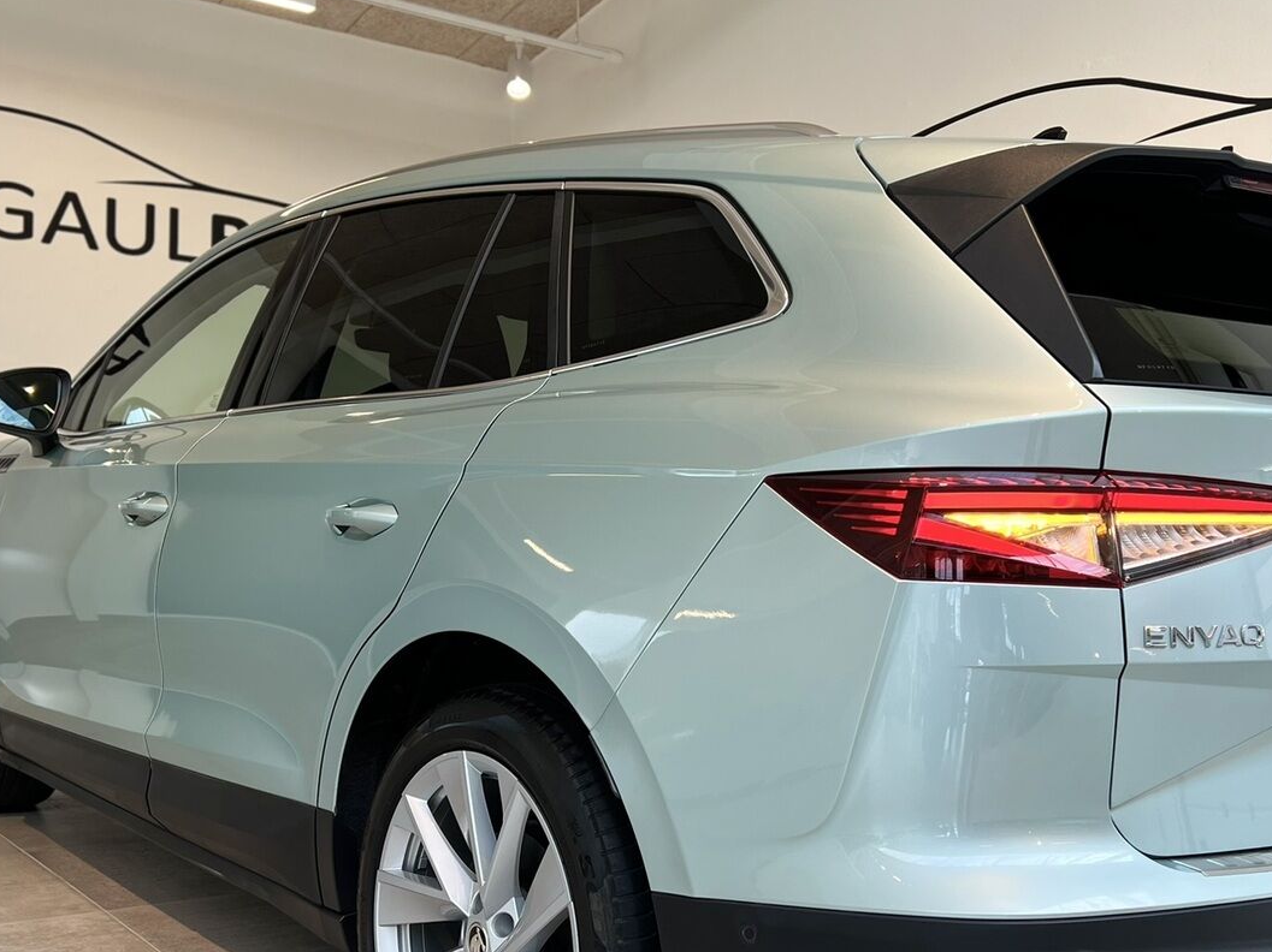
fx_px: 1543
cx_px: 649
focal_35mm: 42
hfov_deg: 44.8
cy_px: 626
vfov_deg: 34.1
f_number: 1.5
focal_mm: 5.7
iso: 32
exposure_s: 1/100
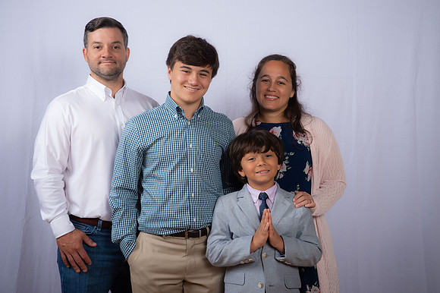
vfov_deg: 19.4
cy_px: 146
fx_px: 855
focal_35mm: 70
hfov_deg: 28.9
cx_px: 220
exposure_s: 1/160
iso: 250
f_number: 8
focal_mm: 70
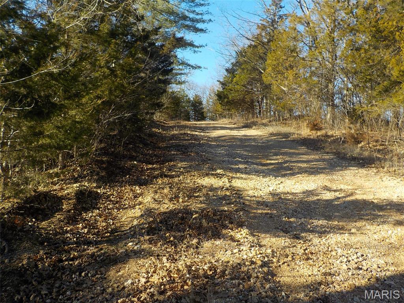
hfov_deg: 60.0
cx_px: 202
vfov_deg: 46.8
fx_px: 350
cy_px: 152
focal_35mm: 30
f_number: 3.3
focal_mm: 4.1
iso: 125
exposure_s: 1/400
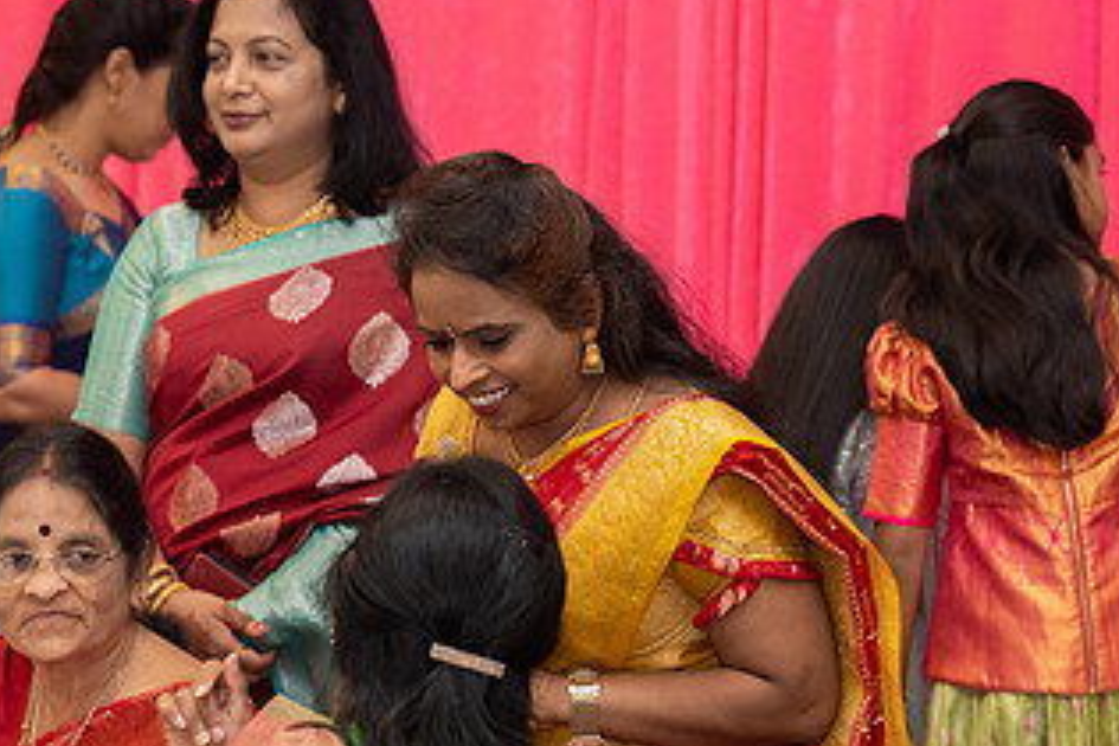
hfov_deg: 14.8
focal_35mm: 139
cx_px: 508
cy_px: 524
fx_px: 4320
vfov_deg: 9.9
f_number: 3.5
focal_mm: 75
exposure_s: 1/160
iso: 1000
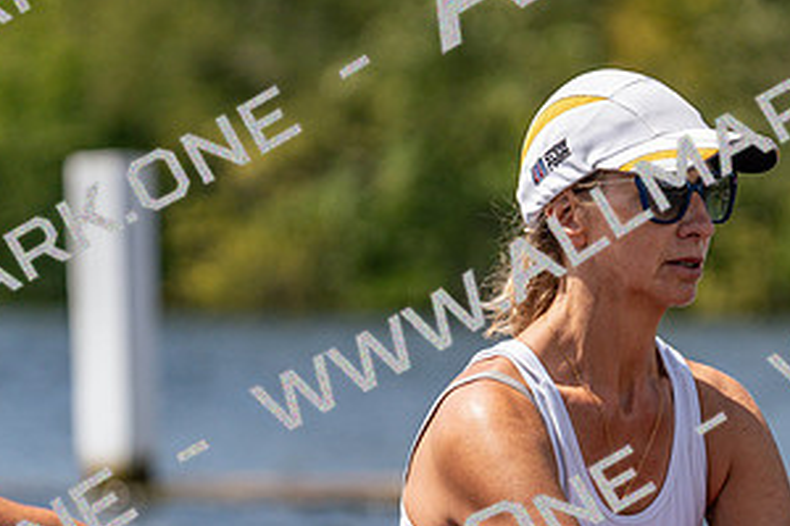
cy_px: 438
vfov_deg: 2.7
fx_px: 11366
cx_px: 577
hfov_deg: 4.0
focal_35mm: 518
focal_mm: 268
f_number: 5.6
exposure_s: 1/2000
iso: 250
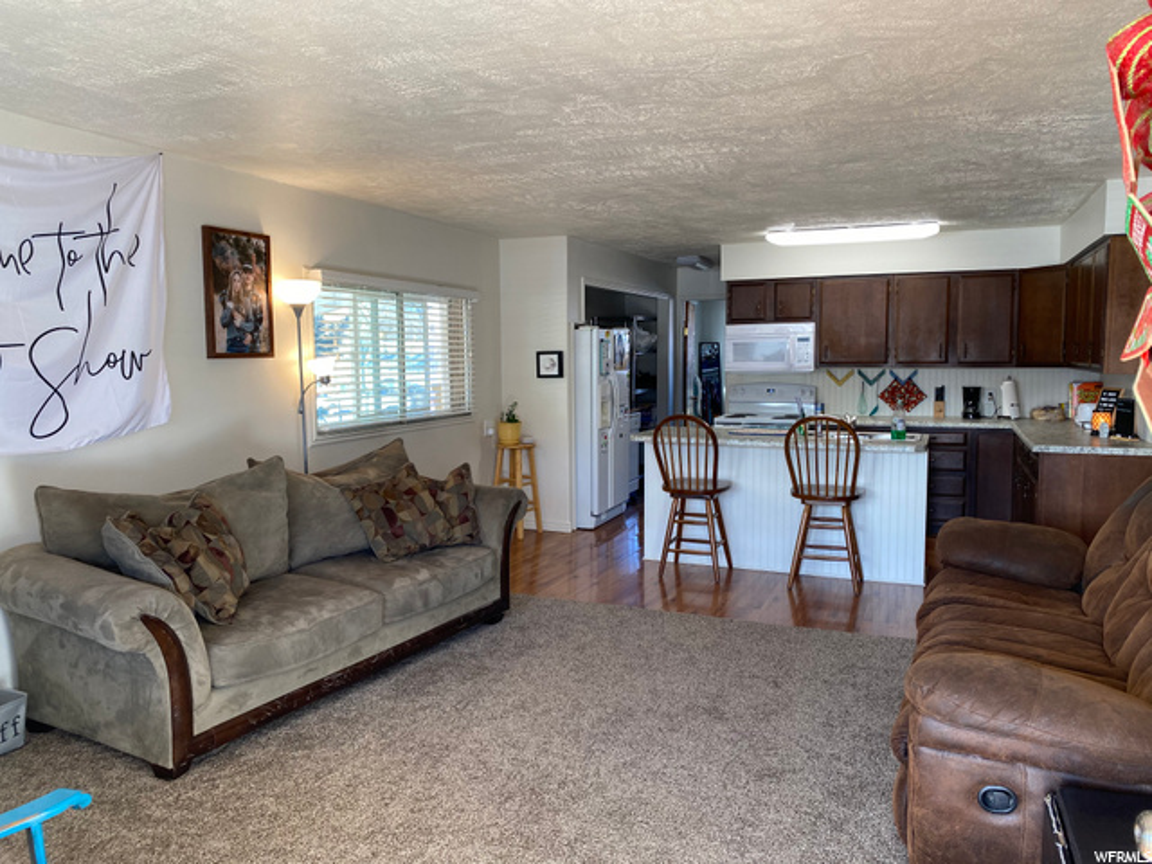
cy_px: 432
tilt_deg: -5.0
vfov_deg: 53.1
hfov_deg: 67.3
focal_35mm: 26
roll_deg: -0.4
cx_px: 576
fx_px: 865
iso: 80
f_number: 1.8
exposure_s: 1/120
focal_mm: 4.25
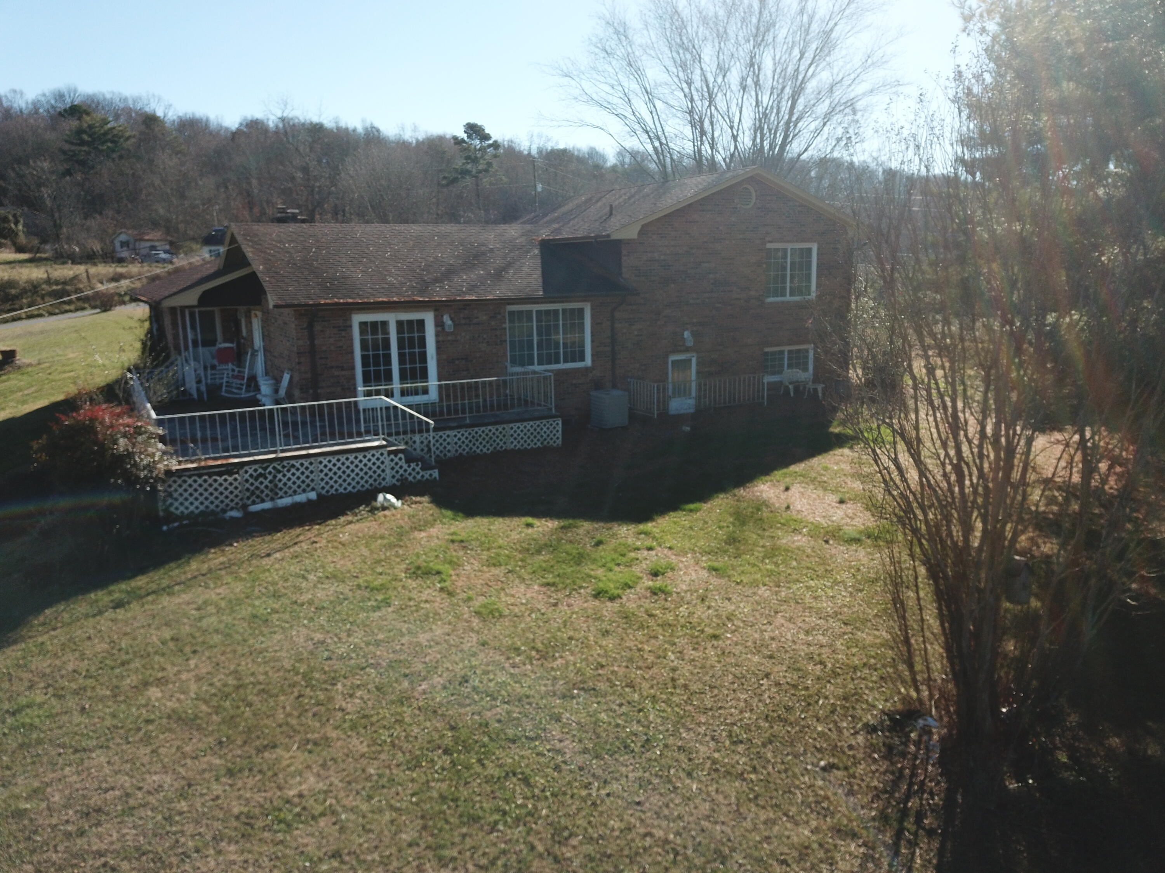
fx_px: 875
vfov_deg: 53.1
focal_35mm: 26
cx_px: 582
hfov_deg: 67.3
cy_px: 436
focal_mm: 4.73
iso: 100
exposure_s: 1/100
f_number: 2.2
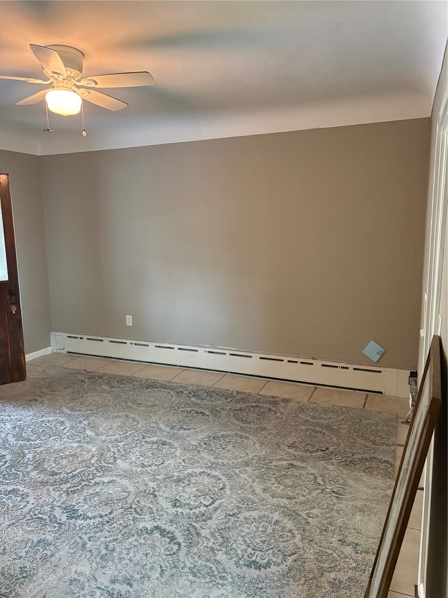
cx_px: 224
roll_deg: +1.3
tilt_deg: -7.8
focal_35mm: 26
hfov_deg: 53.1
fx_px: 449
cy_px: 299
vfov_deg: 67.3
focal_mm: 5.96
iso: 320
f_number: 1.6
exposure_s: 1/60
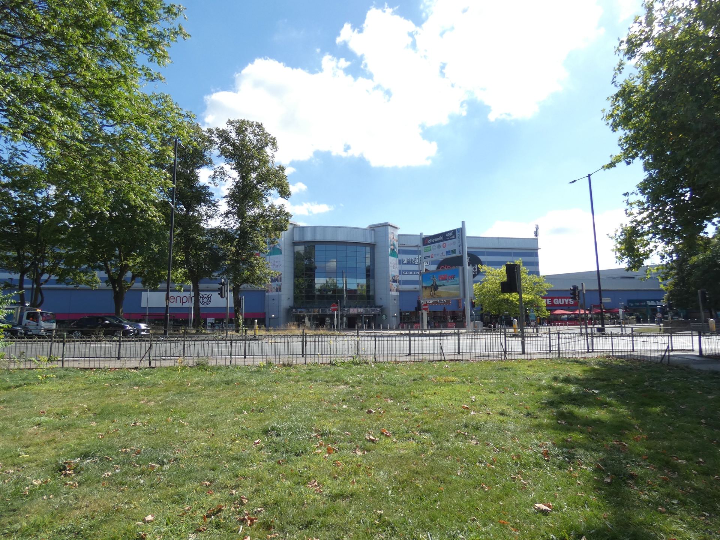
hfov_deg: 81.7
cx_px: 360
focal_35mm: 20
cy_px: 270
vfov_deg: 66.0
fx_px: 416
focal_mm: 3.6
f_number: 2.8
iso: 80
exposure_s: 1/1000
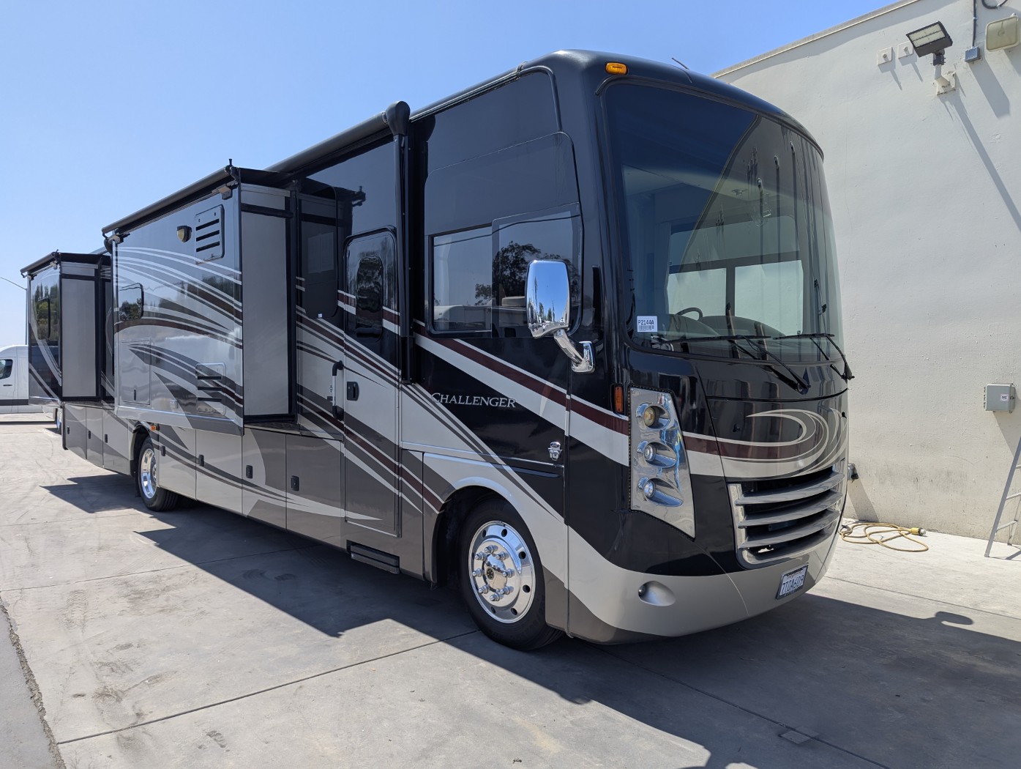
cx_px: 510
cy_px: 384
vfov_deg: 56.9
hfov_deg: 71.5
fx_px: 709
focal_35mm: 24
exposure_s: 1/1795
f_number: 1.85
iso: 49
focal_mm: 6.81
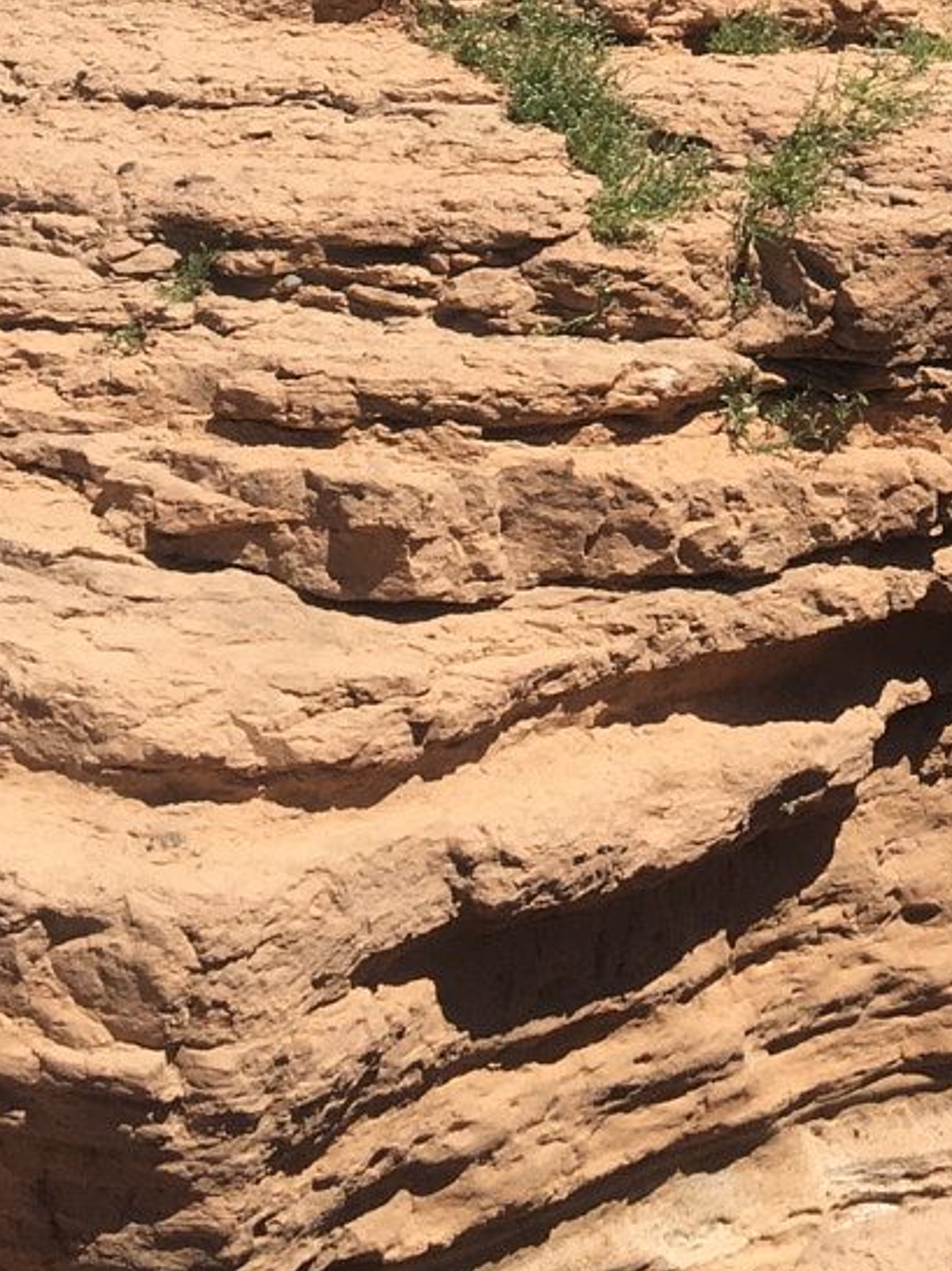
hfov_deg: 17.0
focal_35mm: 85
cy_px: -95
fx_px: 3119
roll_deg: -2.6
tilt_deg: -2.2
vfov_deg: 21.9
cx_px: 964
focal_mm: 4.15
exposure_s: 1/2481
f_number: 2.2
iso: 25
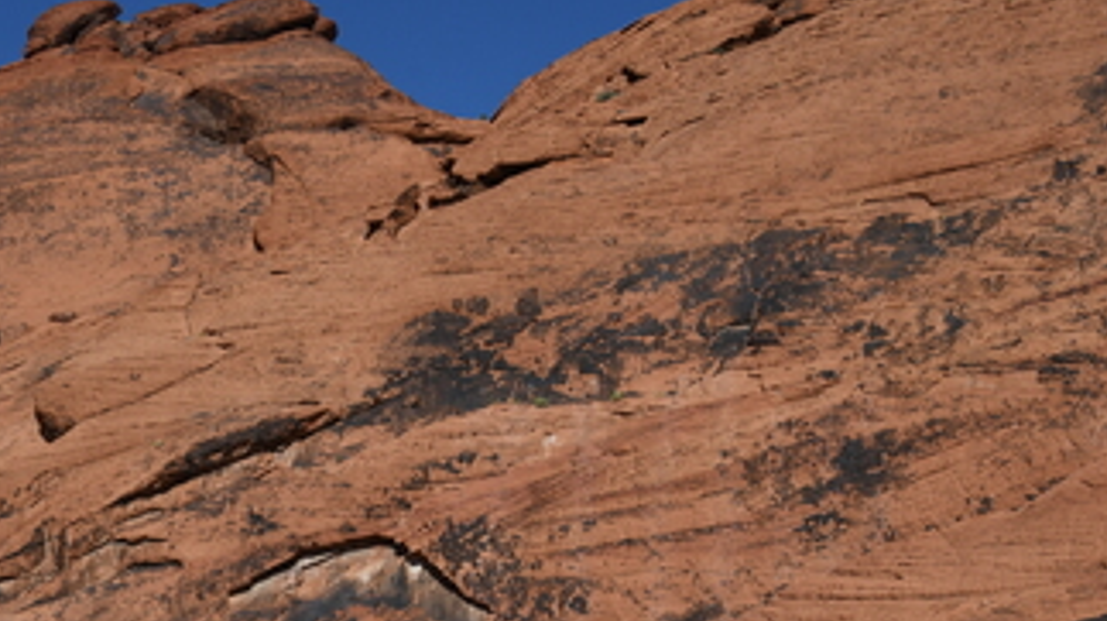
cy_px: 571
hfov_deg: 34.1
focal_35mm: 60
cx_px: 267
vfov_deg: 19.6
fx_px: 1760
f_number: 10
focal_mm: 22
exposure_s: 1/400
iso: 200
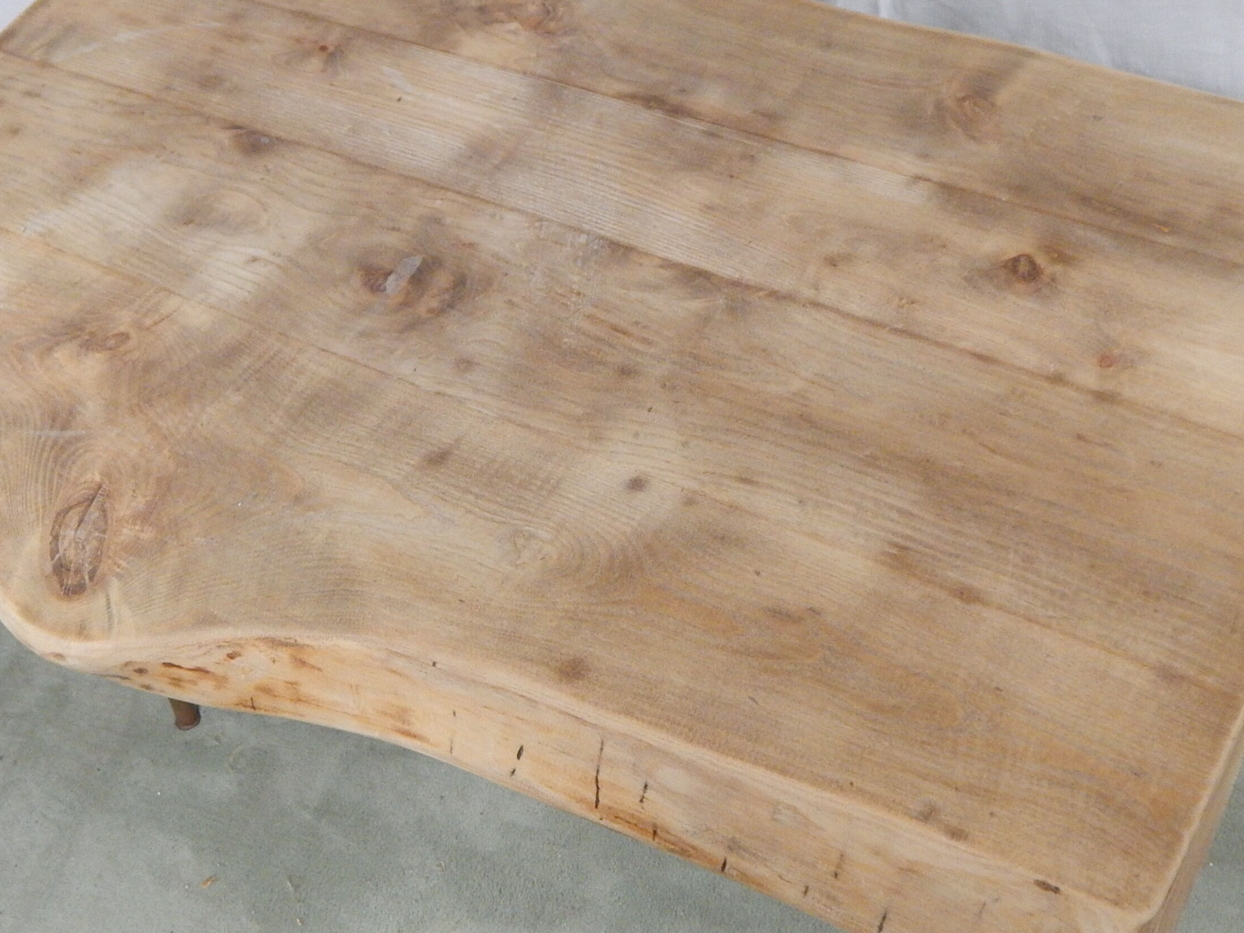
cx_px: 560
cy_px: 458
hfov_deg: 34.3
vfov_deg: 26.1
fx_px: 2012
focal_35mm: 56
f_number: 3.4
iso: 560
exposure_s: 1/8
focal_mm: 6.8
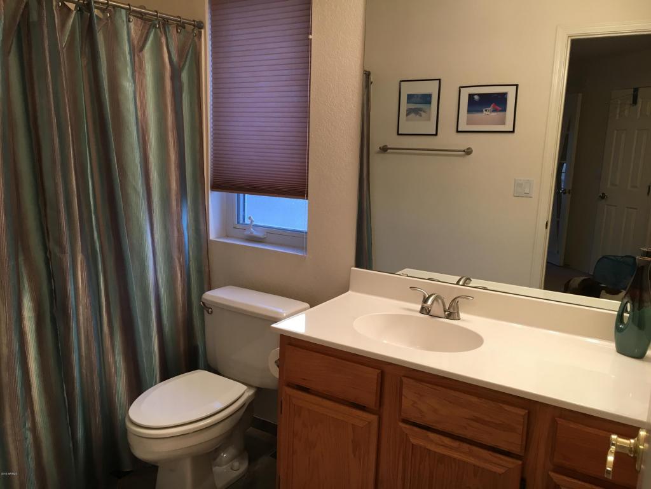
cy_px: 244
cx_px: 326
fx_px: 545
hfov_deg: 61.7
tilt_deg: -11.5
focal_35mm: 29
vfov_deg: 48.2
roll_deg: -1.0
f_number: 2.2
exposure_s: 1/30
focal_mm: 4.15
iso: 50
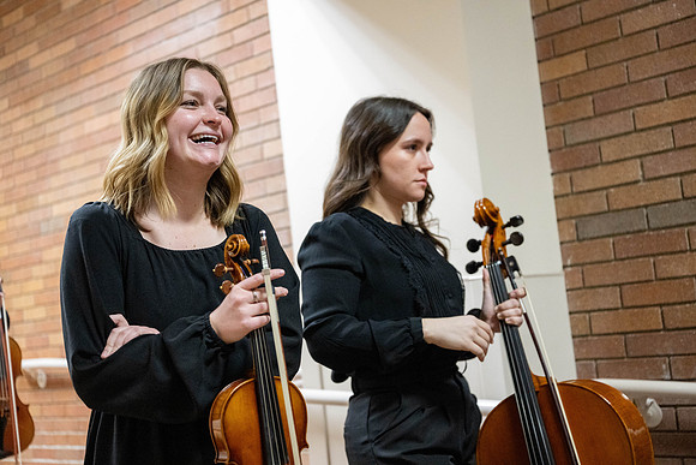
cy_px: 232
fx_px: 889
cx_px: 348
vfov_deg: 29.3
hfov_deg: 42.7
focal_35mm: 46
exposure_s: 1/250
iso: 6400
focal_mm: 46
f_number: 2.8
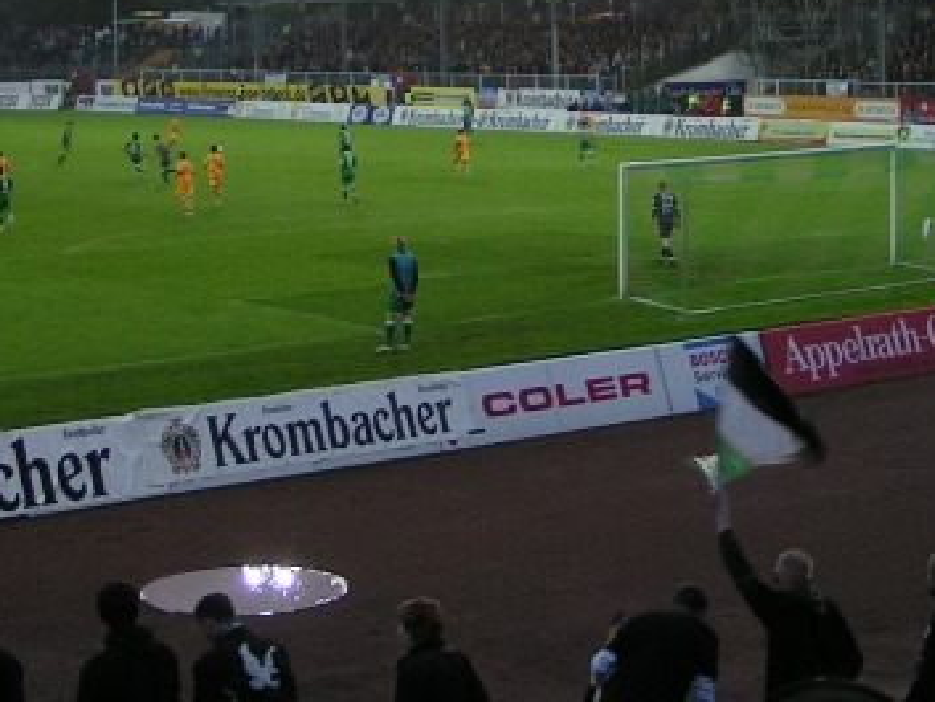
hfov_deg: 22.8
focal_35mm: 86
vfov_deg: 17.0
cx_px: 461
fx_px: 2324
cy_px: 98
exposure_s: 1/40
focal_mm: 5.8
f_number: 2.8
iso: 50
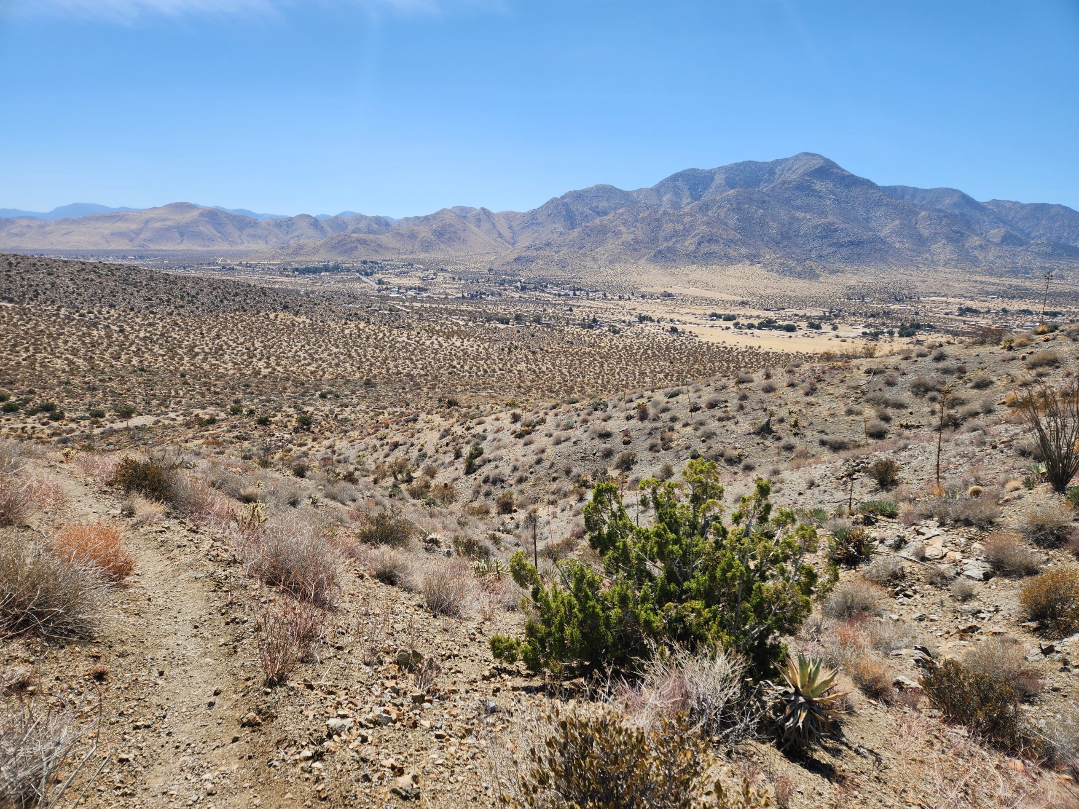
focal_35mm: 23
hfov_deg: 73.9
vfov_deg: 58.9
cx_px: 540
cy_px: 404
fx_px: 717
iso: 20
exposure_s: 1/1819
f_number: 1.8
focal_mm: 5.4
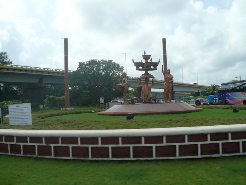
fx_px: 242
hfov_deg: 54.0
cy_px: 92
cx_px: 123
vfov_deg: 41.8
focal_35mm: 34
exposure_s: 1/250
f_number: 9
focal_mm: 5.4
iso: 100
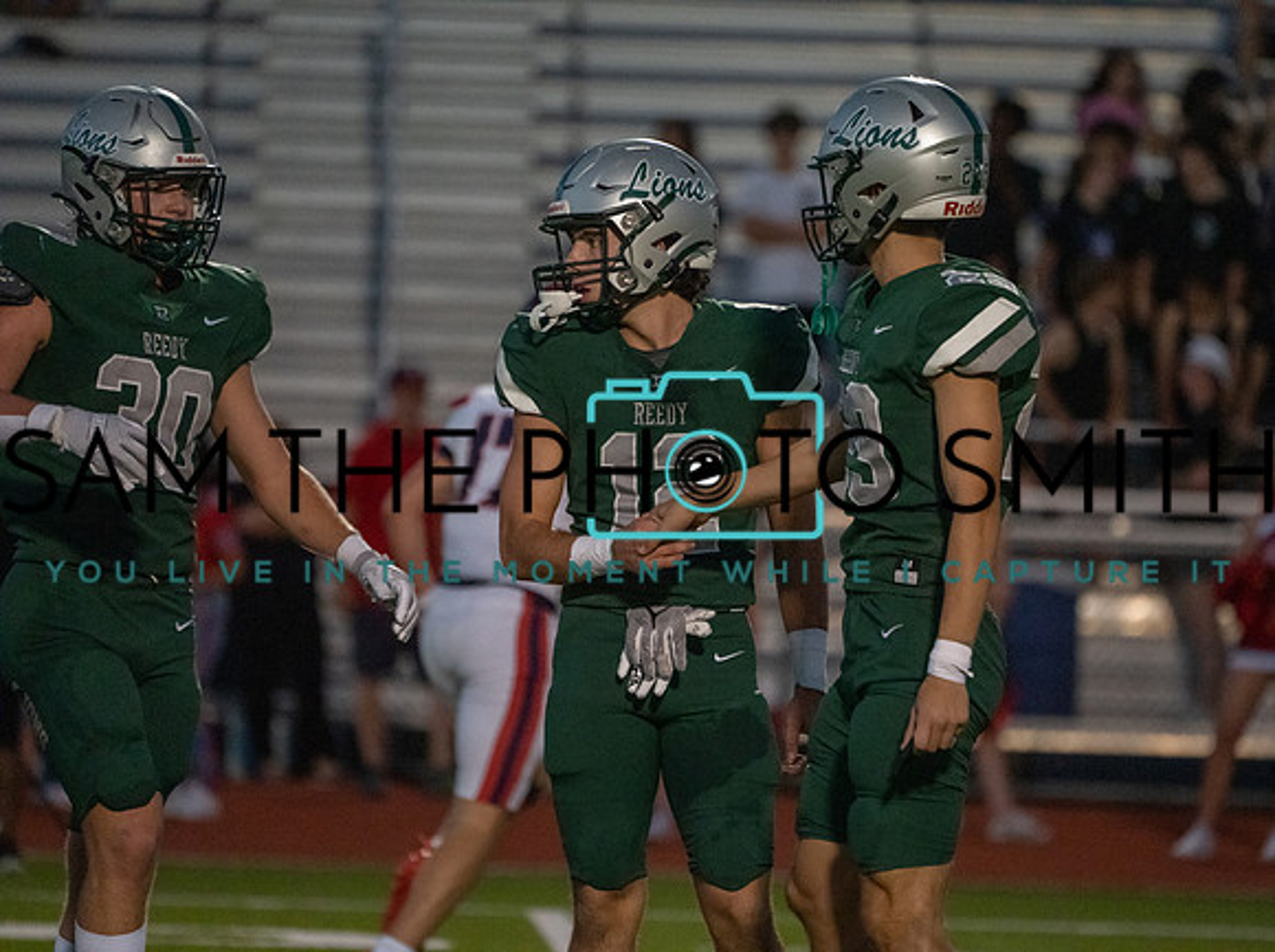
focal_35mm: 421
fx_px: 15497
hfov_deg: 4.7
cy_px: 476
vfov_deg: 3.5
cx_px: 713
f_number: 5.6
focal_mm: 391
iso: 12800
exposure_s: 1/1250
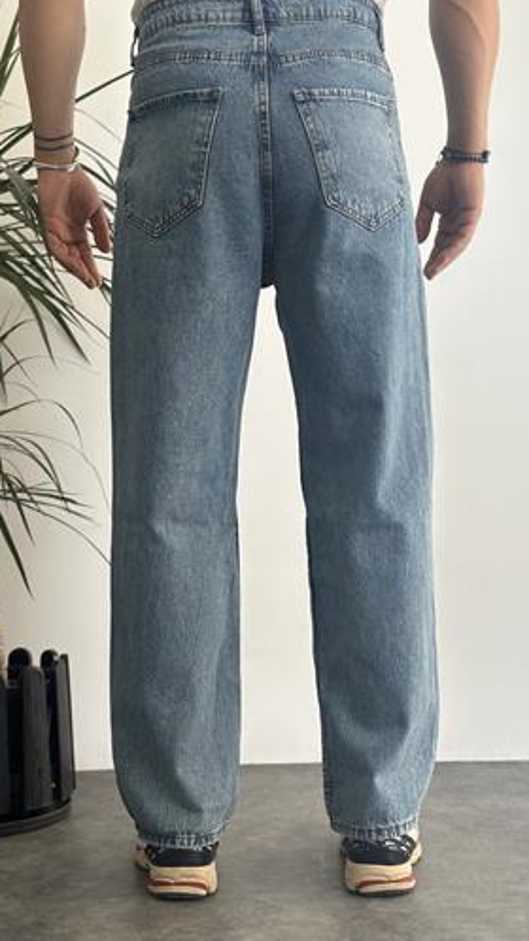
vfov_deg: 37.2
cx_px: 264
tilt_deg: -0.2
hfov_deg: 21.4
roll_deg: +1.2
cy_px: 462
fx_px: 1397
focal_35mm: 56
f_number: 1.78
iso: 64
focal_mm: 6.86
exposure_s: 1/163
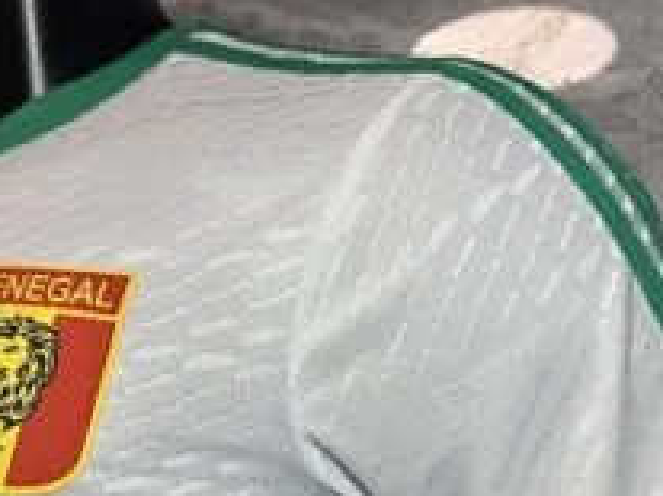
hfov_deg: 42.6
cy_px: 446
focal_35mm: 44
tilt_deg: +0.1
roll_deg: -0.8
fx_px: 842
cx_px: 247
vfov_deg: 31.3
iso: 50
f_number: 1.78
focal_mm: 6.76
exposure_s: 1/100
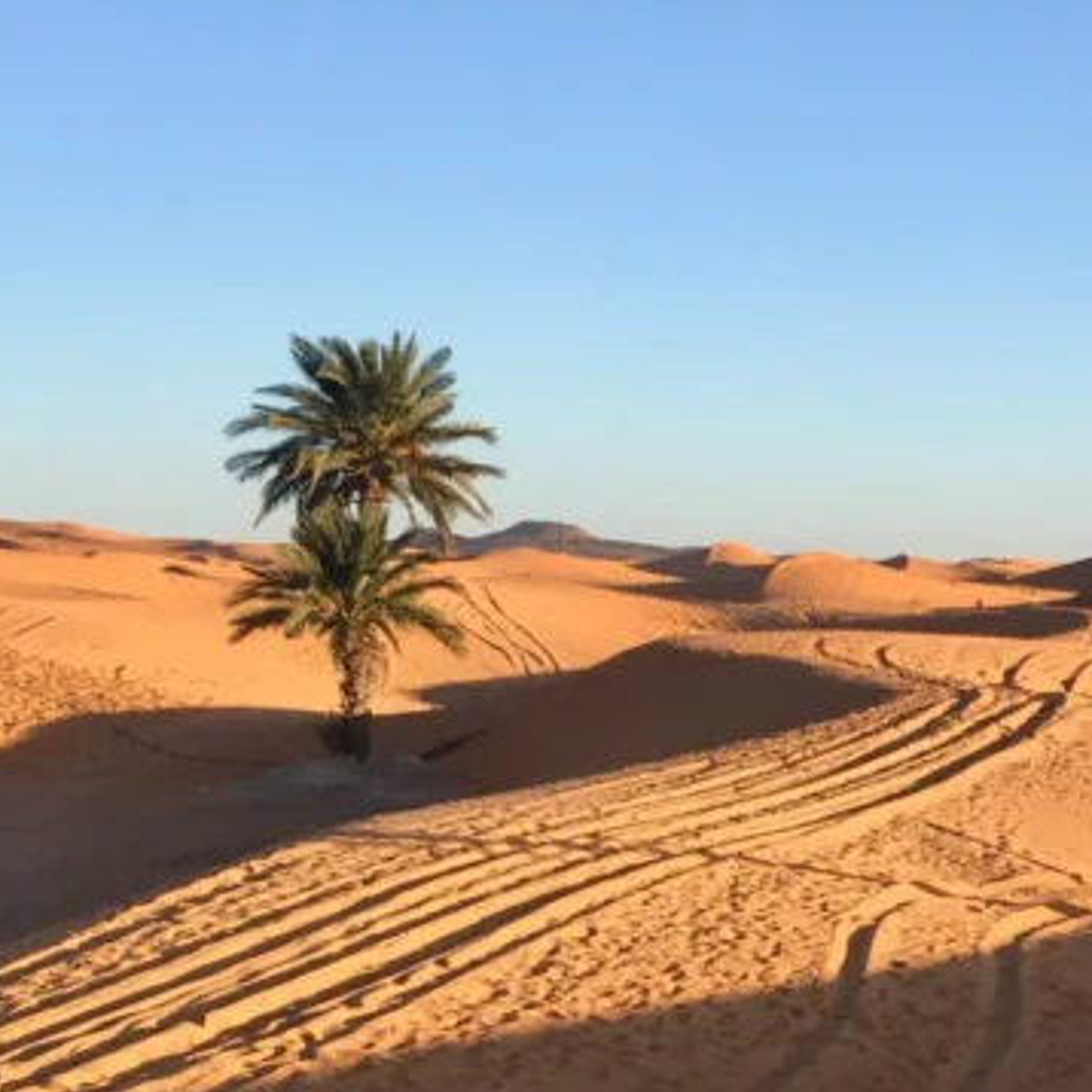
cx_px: 1312
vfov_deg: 19.9
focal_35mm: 86
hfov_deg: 19.0
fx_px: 3069
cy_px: 903
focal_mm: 4.15
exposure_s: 1/680
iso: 25
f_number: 2.2
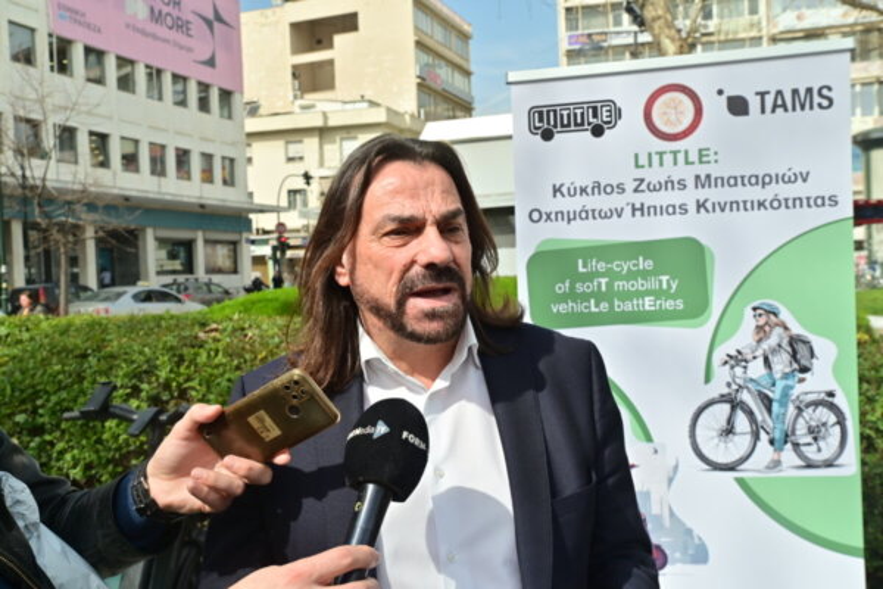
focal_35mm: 36
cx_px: 442
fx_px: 883
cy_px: 294
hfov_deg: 53.1
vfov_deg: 36.9
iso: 250
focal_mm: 36
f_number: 9
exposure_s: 1/640
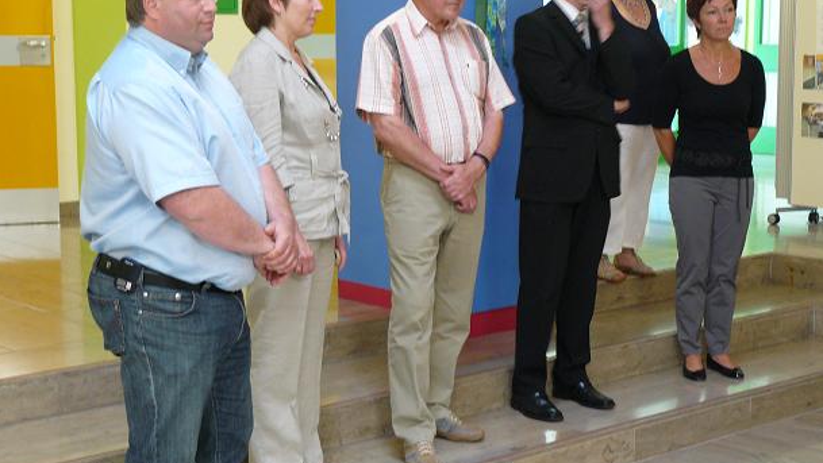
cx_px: 410
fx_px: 1441
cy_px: 222
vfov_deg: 18.3
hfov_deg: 31.9
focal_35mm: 66
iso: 200
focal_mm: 10.1
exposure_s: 1/8
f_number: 3.2
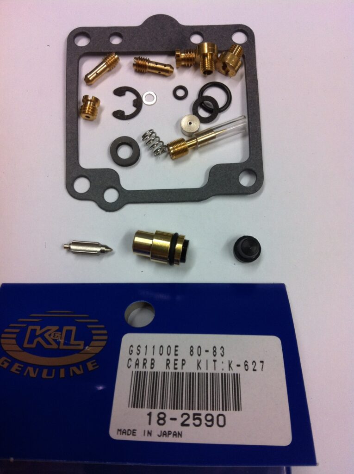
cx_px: 177
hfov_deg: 40.6
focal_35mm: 35
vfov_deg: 52.7
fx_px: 478
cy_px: 237
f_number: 2.8
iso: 80
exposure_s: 1/40
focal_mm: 3.85
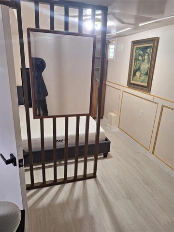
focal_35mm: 23
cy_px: 116
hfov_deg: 58.9
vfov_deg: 73.9
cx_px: 87
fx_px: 154
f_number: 1.8
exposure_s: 1/40
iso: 200
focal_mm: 5.54
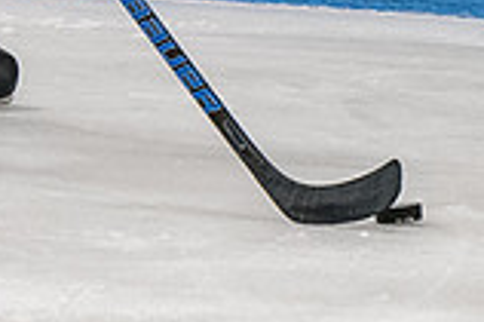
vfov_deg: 0.9
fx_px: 20387
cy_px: -418
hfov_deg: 1.4
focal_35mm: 1518
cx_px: -43
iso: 2000
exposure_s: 1/800
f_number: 3.2
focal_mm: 180
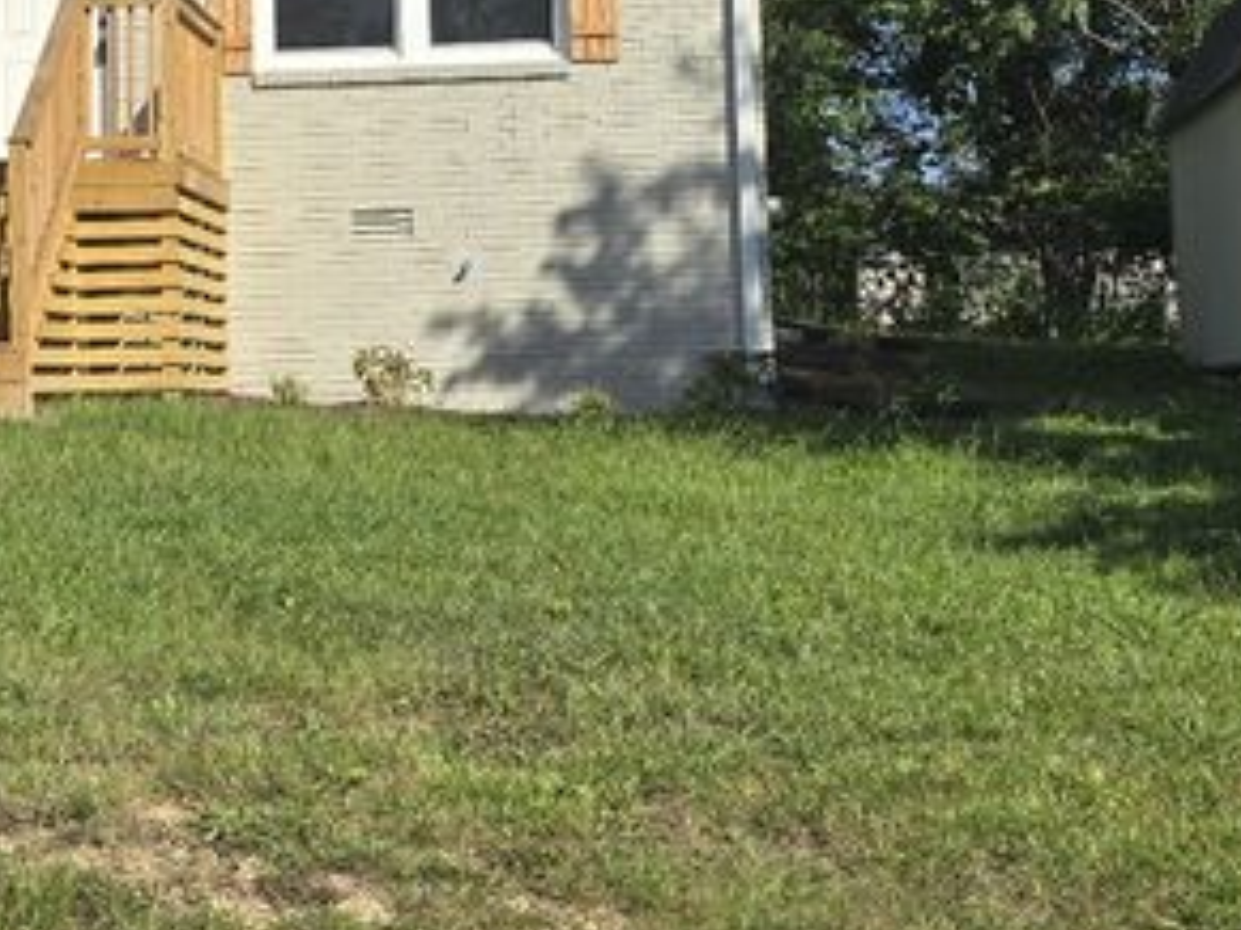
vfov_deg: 17.9
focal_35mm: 81
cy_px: 98
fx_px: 2903
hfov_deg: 23.7
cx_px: 213
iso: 12
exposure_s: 1/850
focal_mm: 6.3
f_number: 1.7
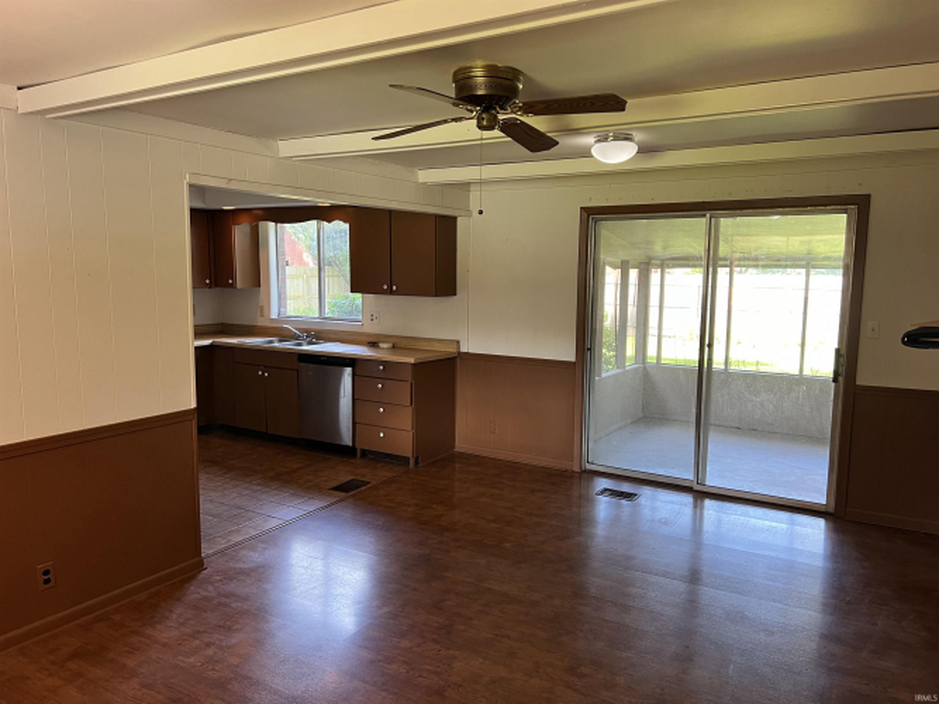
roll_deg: +0.0
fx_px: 705
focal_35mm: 26
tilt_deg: -7.1
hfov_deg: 67.3
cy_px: 352
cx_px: 470
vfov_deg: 53.0
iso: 100
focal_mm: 5.7
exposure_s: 1/60
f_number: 1.5
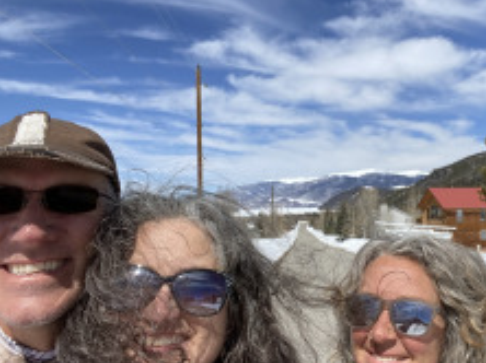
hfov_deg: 48.1
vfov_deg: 37.6
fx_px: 533
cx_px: 328
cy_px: 188
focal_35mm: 38
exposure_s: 1/981
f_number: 2.2
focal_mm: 2.71
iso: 25
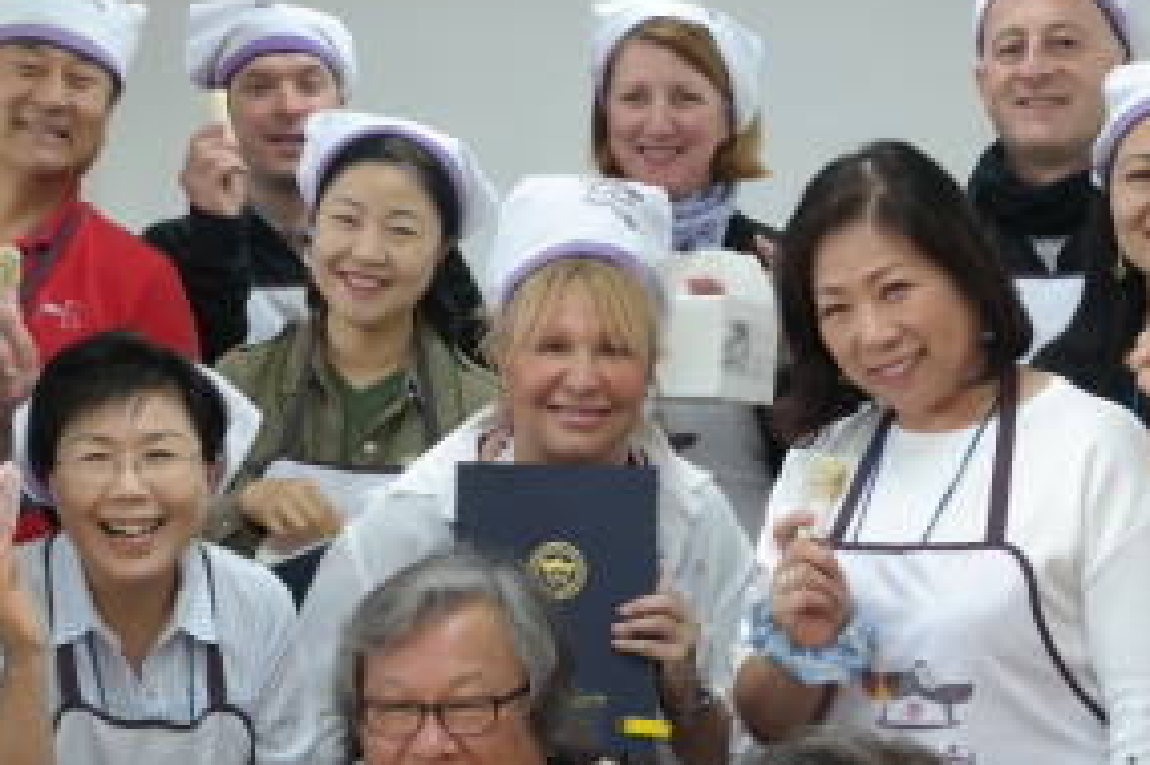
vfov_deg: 12.1
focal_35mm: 112
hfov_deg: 18.3
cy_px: 658
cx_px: 535
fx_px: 3576
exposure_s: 1/60
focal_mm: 32
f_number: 4.5
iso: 800
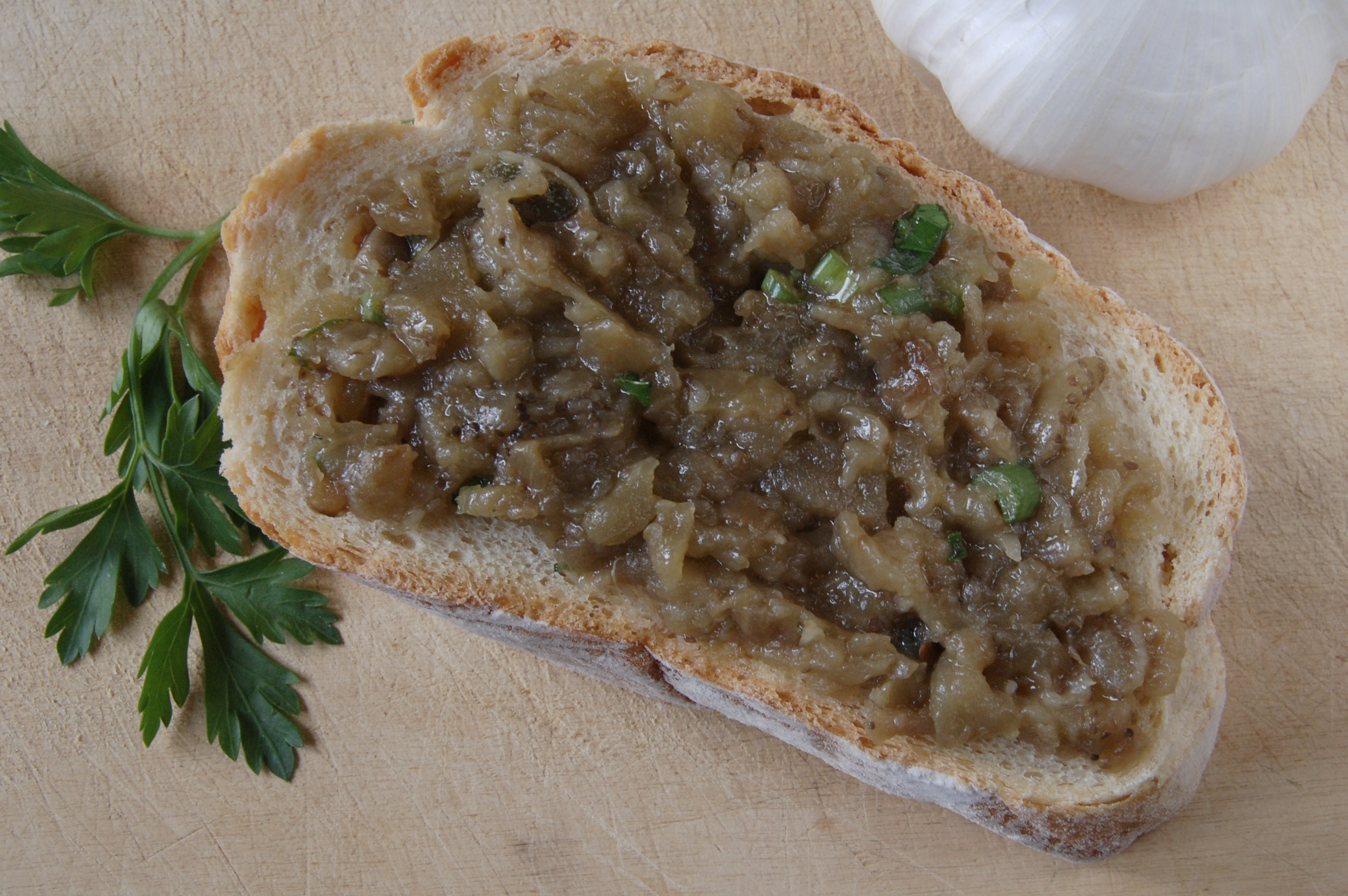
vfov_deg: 23.7
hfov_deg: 35.1
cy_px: 448
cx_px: 674
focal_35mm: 57
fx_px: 2132
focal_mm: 38
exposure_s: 1/13
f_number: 16
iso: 800
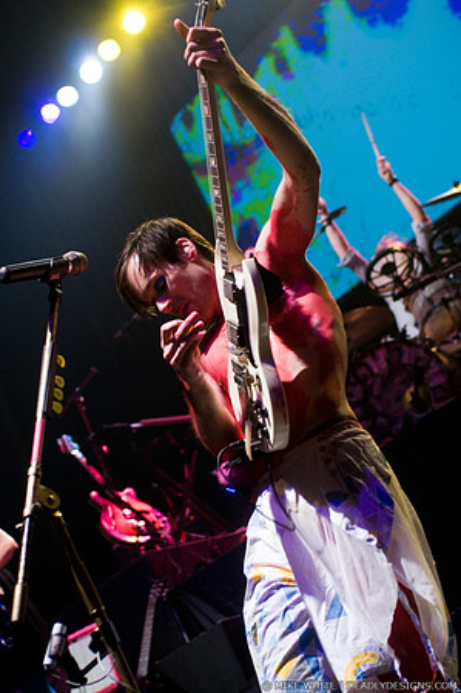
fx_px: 1386
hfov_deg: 18.9
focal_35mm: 72
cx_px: 230
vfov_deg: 28.1
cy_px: 346
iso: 640
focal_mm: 48
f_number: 3.2
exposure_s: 1/200
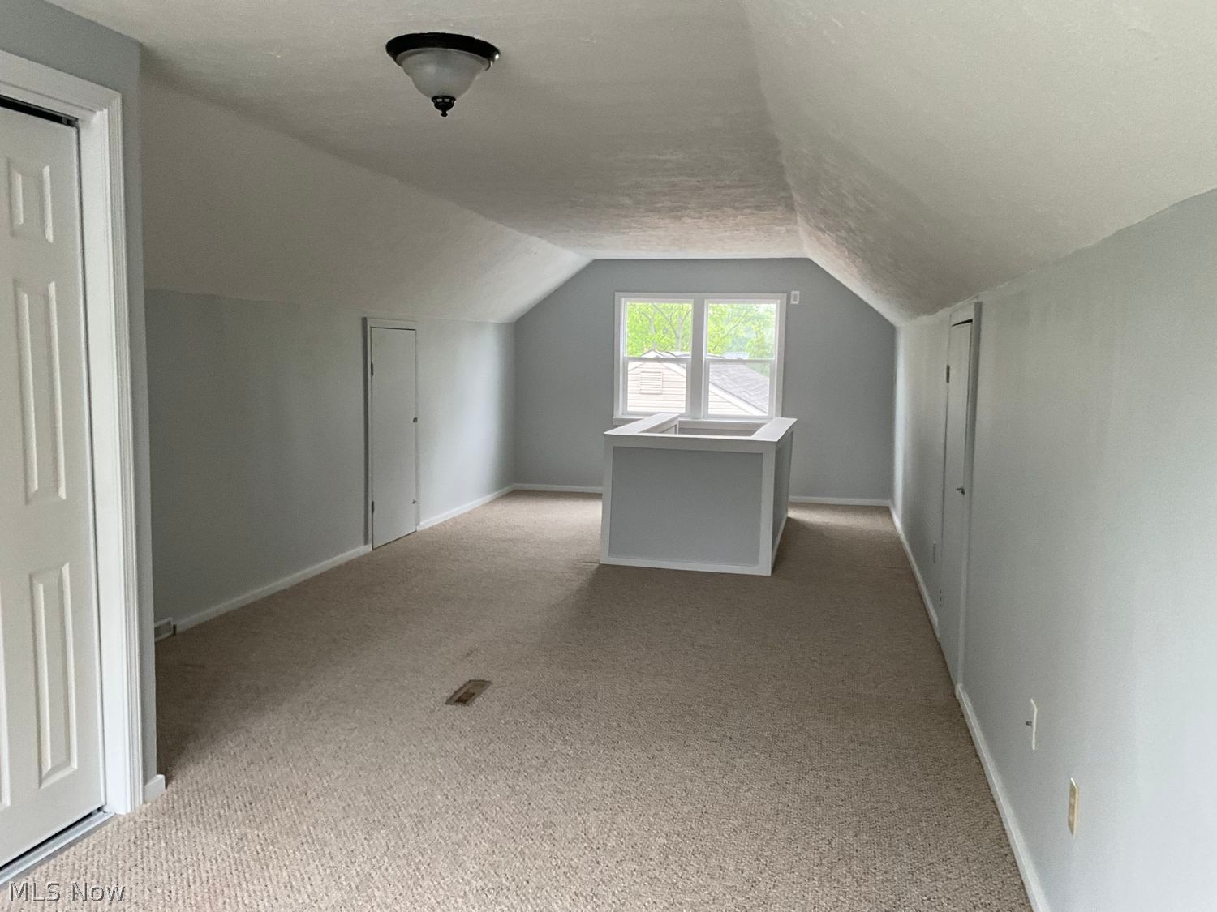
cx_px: 608
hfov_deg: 61.7
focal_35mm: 29
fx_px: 1020
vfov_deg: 48.2
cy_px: 456
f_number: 1.8
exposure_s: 1/60
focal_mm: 3
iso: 160
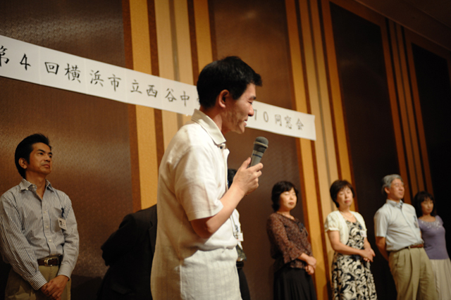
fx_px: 626
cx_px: 226
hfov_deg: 39.6
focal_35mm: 50
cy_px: 150
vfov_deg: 27.0
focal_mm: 50
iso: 1100
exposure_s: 1/125
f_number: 2.8
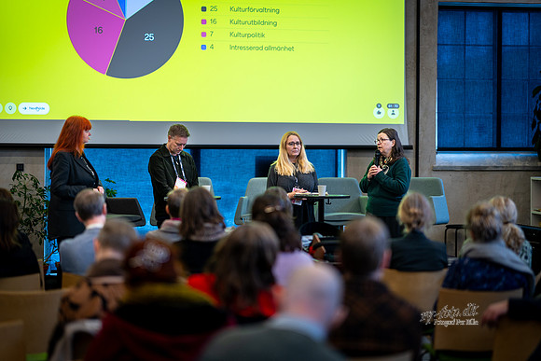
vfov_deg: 16.1
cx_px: 270
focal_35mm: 85
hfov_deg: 23.9
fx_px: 1278
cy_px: 180
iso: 400
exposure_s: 1/160
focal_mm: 85
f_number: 1.4
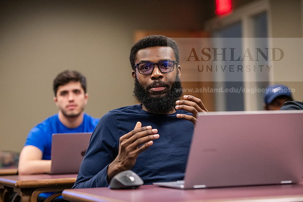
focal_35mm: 100
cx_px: 152
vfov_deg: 13.7
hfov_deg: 20.4
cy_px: 101
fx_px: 842
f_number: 2.8
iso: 2500
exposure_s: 1/200
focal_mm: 100
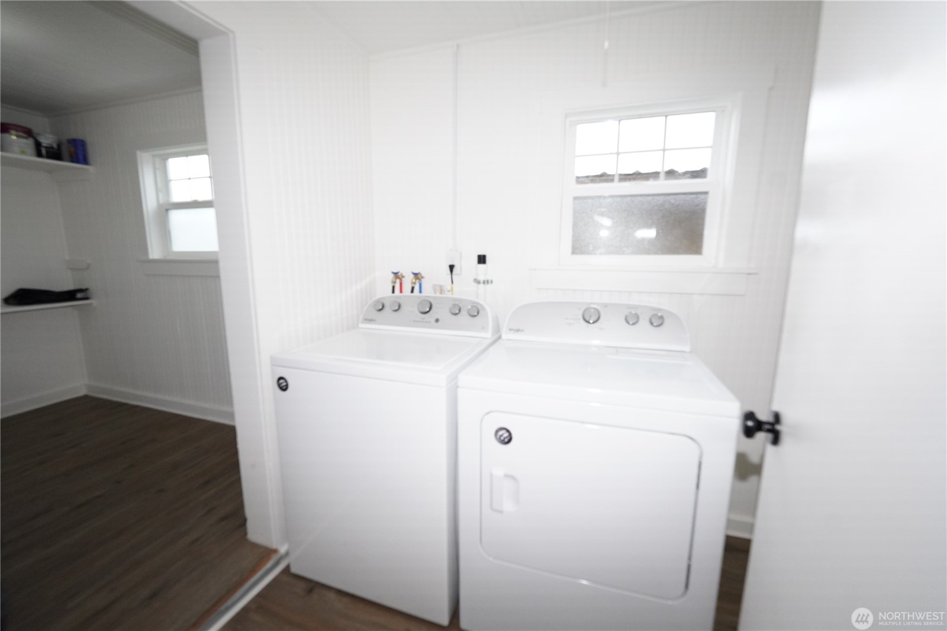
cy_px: 316
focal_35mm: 14
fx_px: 368
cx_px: 474
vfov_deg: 81.2
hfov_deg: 104.3
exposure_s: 1/2500
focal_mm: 14
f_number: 4
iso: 3200
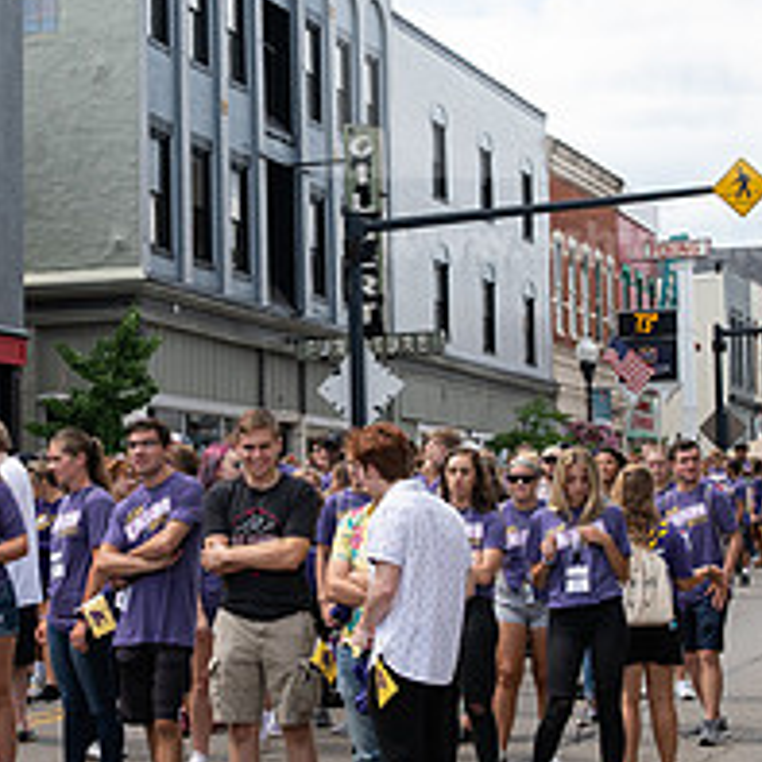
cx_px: 205
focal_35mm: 100
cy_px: 323
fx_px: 2490
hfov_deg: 17.3
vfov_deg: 17.4
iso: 250
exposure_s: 1/500
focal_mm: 40
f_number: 5.6
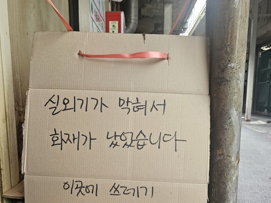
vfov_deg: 43.8
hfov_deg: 56.8
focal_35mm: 32
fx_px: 251
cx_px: 132
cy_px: 129
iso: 320
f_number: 1.8
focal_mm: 5.4
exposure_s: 1/120
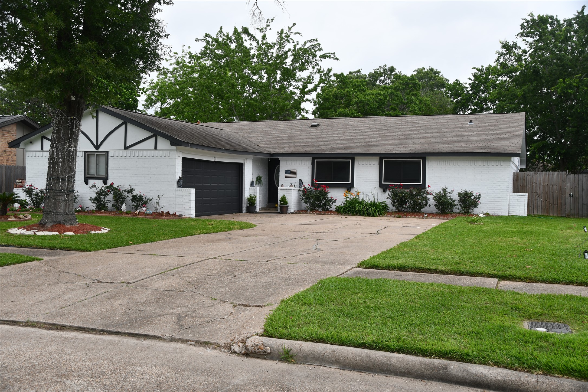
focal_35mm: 39
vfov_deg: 34.2
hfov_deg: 49.6
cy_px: 196
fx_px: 637
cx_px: 294
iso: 200
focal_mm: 26
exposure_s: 1/250
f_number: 7.1
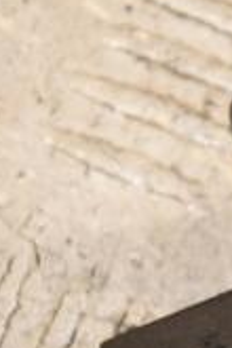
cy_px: 259
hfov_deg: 2.7
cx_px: 382
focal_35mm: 503
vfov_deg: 4.1
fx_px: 4862
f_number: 5.6
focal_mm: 92
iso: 800
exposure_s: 1/200
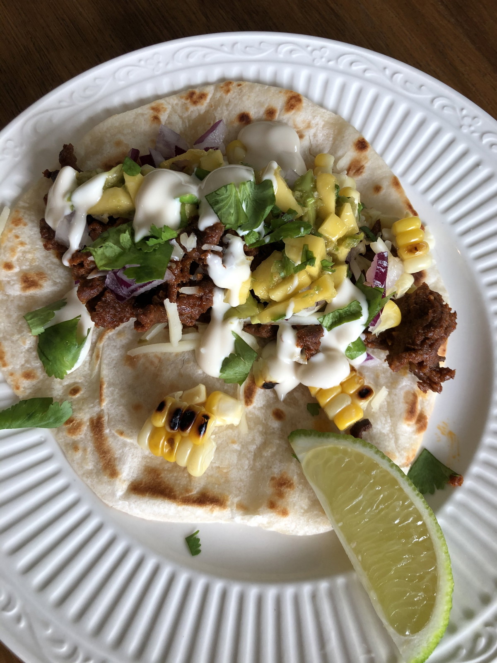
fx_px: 536
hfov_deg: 49.7
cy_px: 332
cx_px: 248
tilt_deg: -72.8
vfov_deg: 63.4
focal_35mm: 28
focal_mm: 4
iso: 25
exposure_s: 1/40
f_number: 1.8
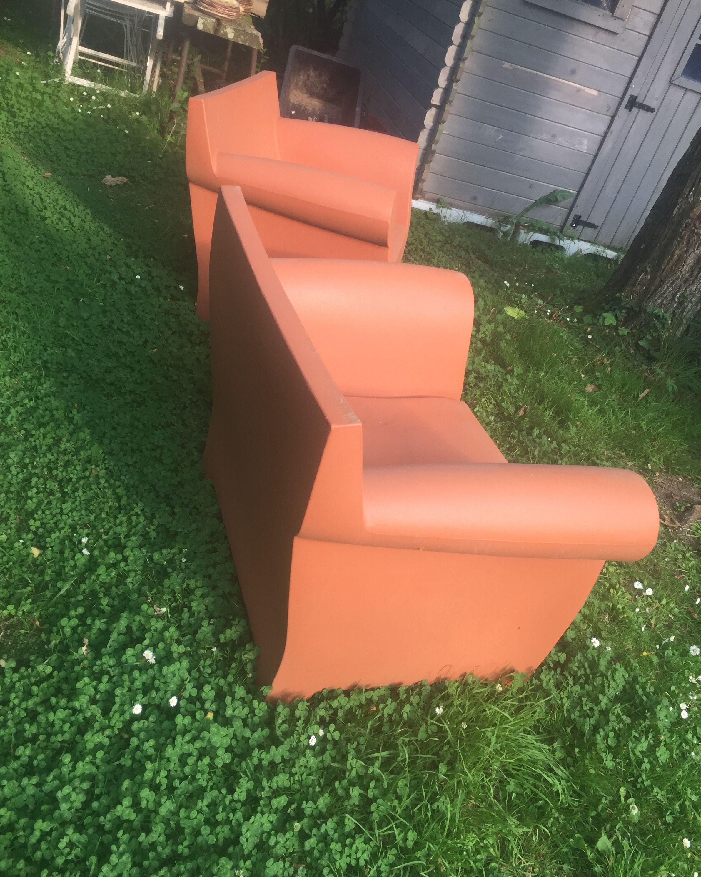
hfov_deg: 47.1
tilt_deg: -31.7
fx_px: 804
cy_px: 434
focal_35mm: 31
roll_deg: -19.7
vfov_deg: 57.2
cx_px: 348
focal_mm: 4.15
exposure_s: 1/100
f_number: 2.2
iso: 50
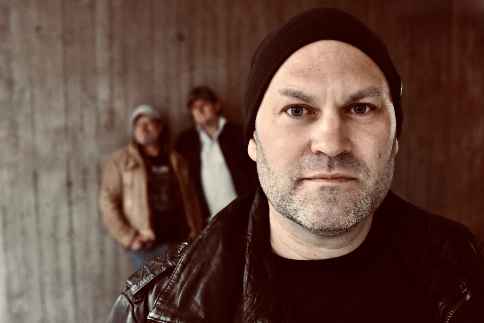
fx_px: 565
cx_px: 242
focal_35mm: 42
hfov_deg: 46.4
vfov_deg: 31.9
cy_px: 162
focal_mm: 28
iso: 4000
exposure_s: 1/50
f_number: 3.5
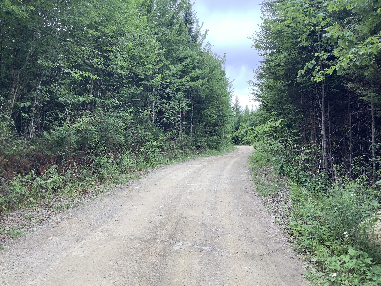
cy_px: 143
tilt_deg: +0.2
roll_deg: +1.5
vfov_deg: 45.4
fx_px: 341
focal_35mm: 31
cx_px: 190
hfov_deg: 58.4
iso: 32
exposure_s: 1/120
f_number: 2.4
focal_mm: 3.3
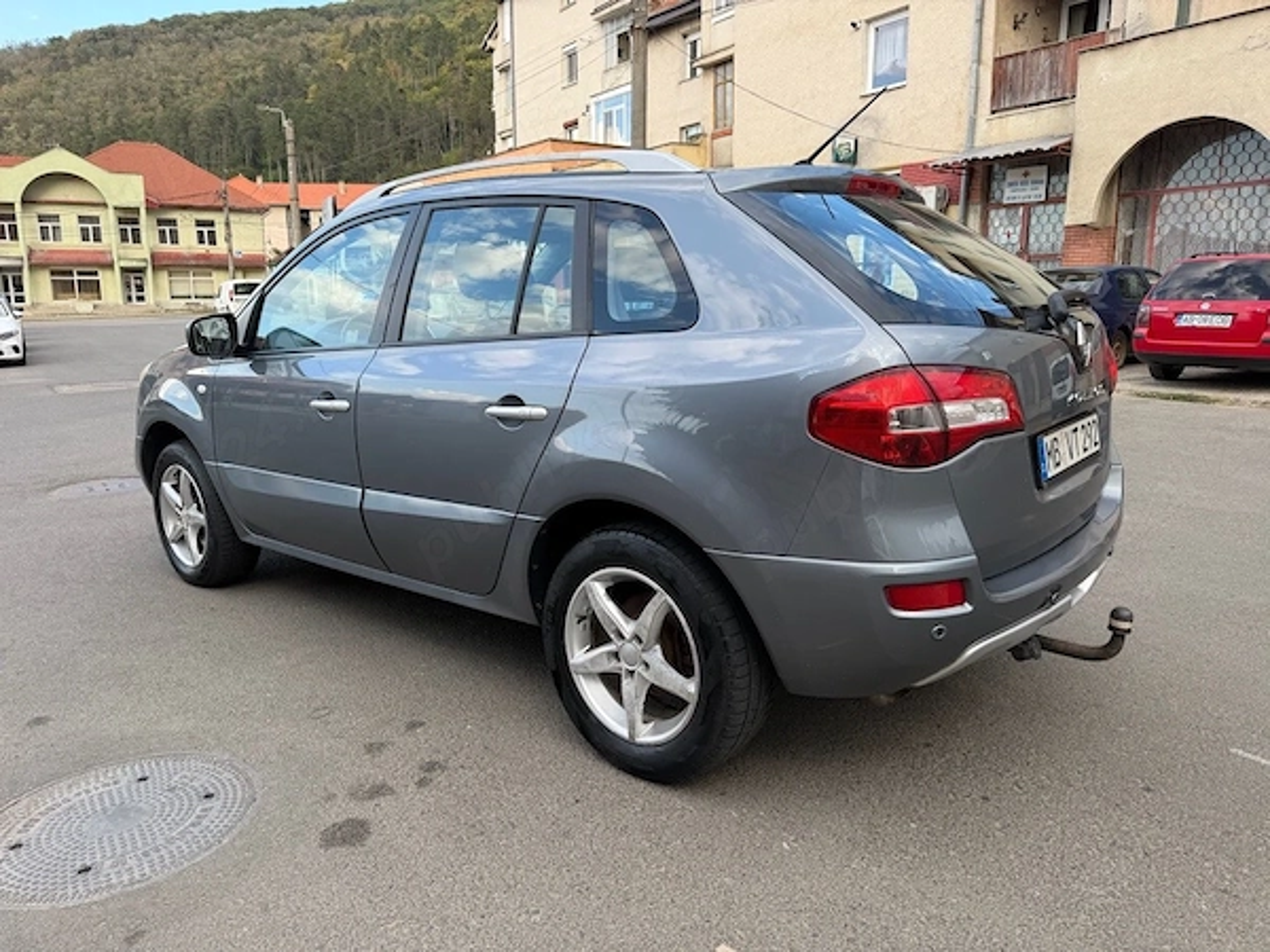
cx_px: 635
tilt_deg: -10.7
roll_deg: -0.5
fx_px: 881
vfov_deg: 56.8
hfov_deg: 71.6
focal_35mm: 24
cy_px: 476
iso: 80
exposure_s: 1/580
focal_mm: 6.76
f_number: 1.78
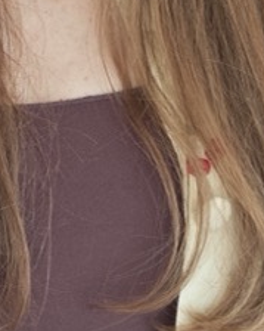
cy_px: -81
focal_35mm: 262
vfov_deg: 7.3
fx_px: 2561
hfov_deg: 5.9
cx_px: 49
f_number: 2
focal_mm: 9
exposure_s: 1/100
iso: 160
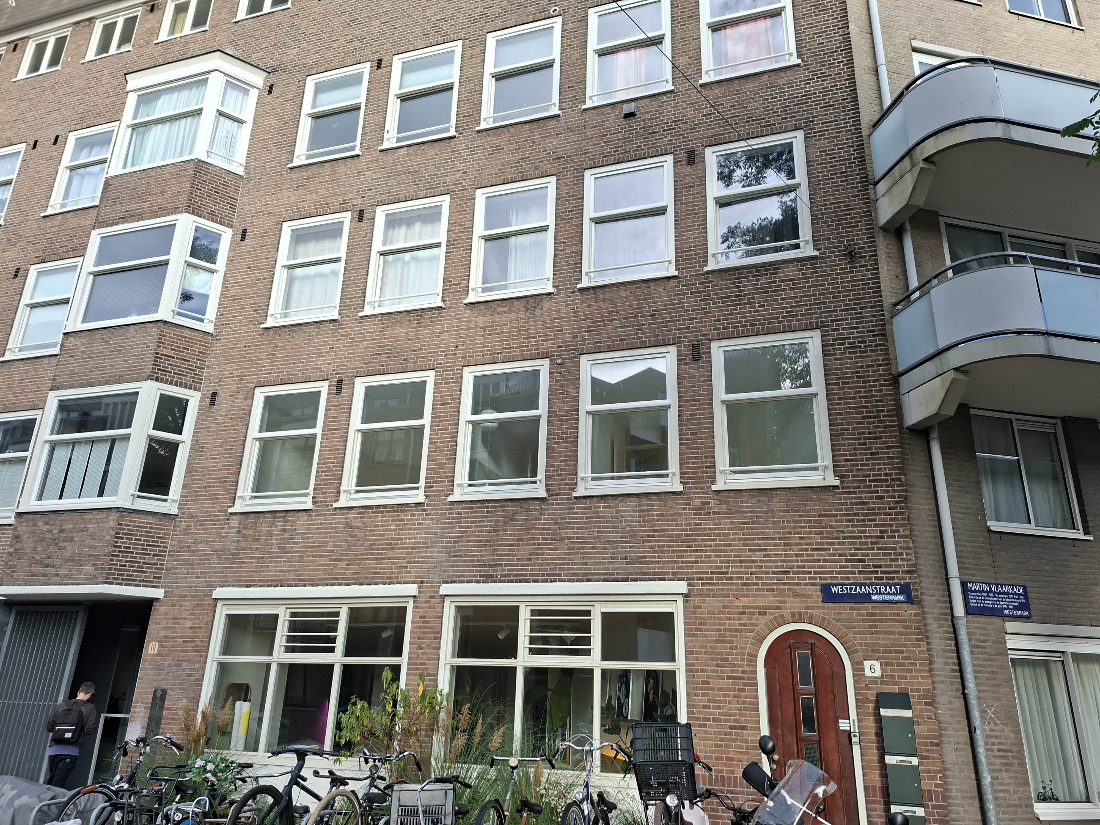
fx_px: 731
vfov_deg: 58.9
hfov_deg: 73.9
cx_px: 550
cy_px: 412
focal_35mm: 23
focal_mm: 5.5
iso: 50
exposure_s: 1/457
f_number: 1.8
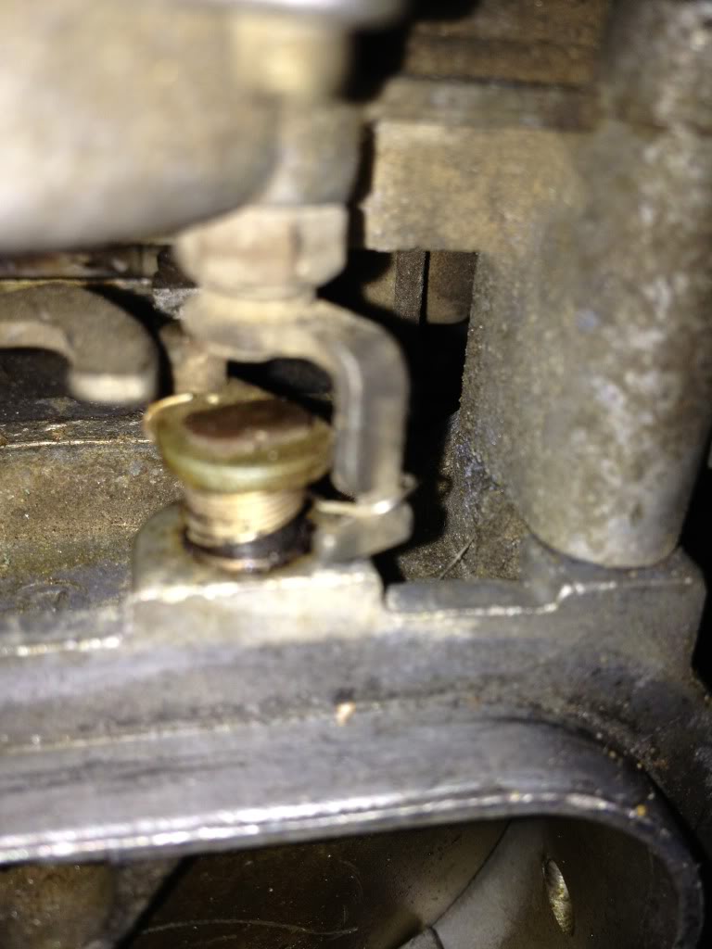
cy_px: 474
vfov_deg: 52.6
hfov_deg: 40.7
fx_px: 960
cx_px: 356
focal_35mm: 35
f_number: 2.4
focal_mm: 4.3
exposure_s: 1/223
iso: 50
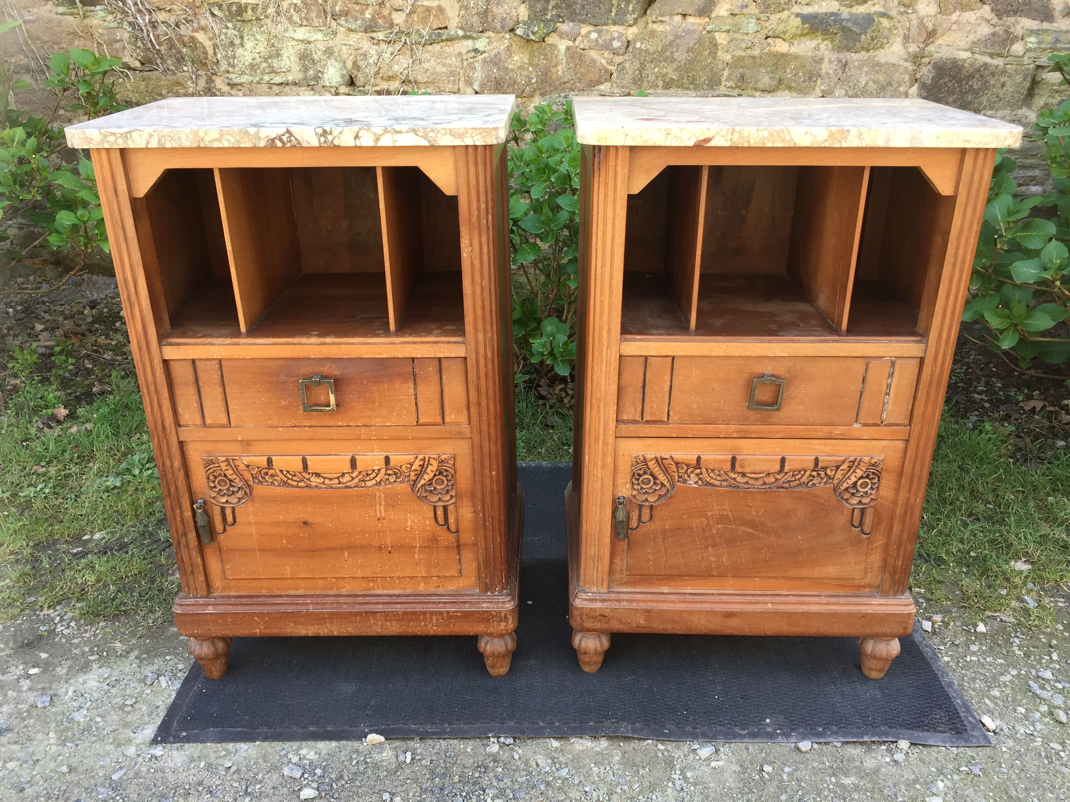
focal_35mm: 29
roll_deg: -1.0
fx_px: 896
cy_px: 401
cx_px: 535
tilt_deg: -24.0
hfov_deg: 61.7
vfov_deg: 48.2
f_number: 2.2
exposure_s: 1/100
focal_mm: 4.15
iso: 40
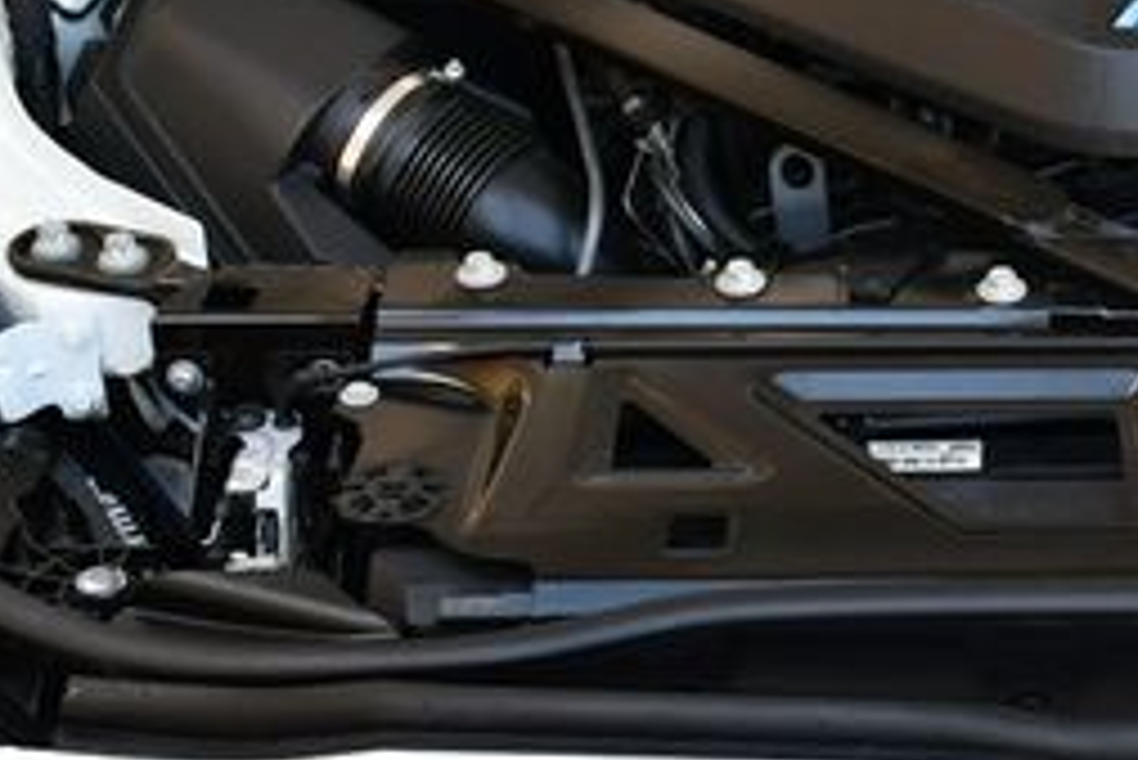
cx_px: 1142
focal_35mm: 91
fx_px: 2878
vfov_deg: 15.0
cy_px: 364
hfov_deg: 21.6
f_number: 4
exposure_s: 1/250
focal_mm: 18
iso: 400
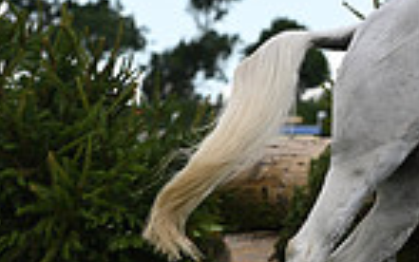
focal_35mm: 467
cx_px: 704
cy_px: -84
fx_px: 5335
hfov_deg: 4.5
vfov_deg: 2.8
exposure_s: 1/1250
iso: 280
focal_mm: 116
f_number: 4.5
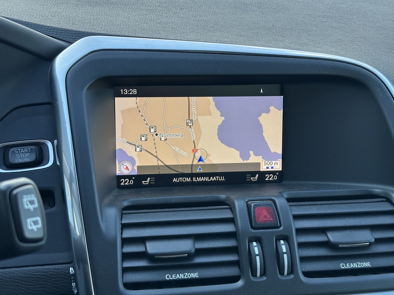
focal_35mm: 48
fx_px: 546
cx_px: 197
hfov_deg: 39.7
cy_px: 148
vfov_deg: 30.3
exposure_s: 1/208
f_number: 1.78
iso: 50
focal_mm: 6.86
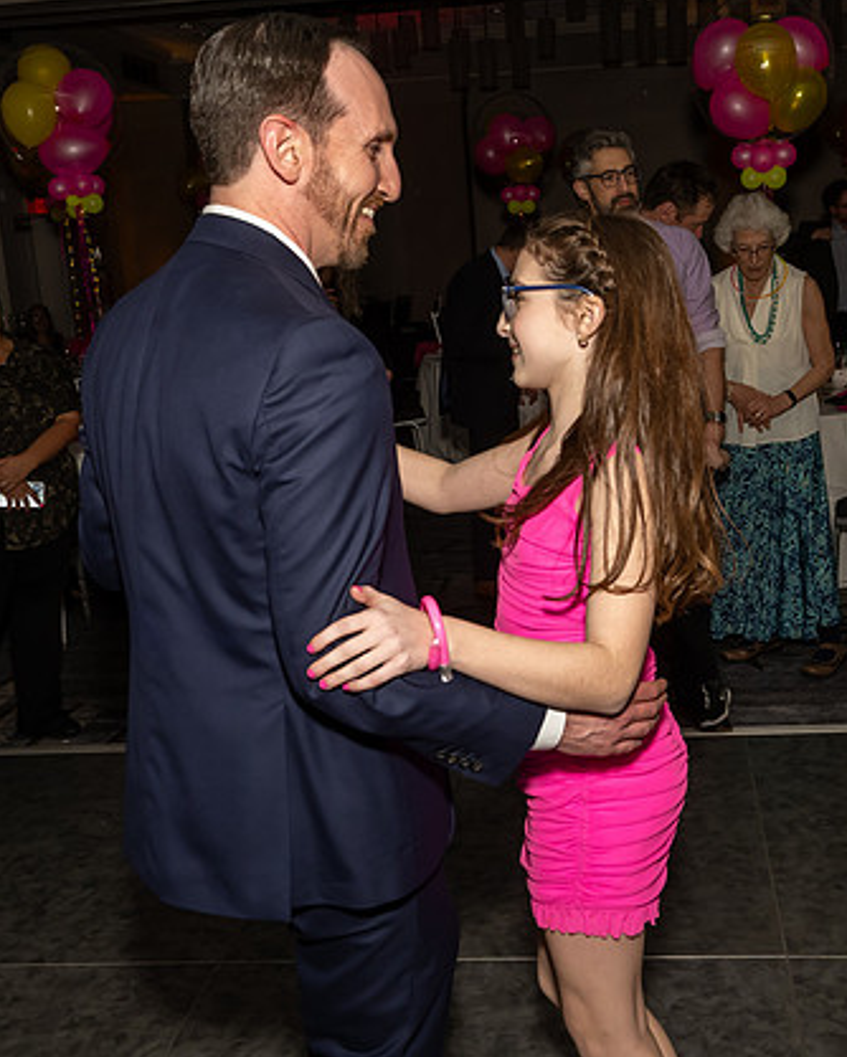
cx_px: 562
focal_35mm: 38
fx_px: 1190
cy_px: 492
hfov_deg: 38.8
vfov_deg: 47.9
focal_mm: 17
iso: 800
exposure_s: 1/250
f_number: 7.1
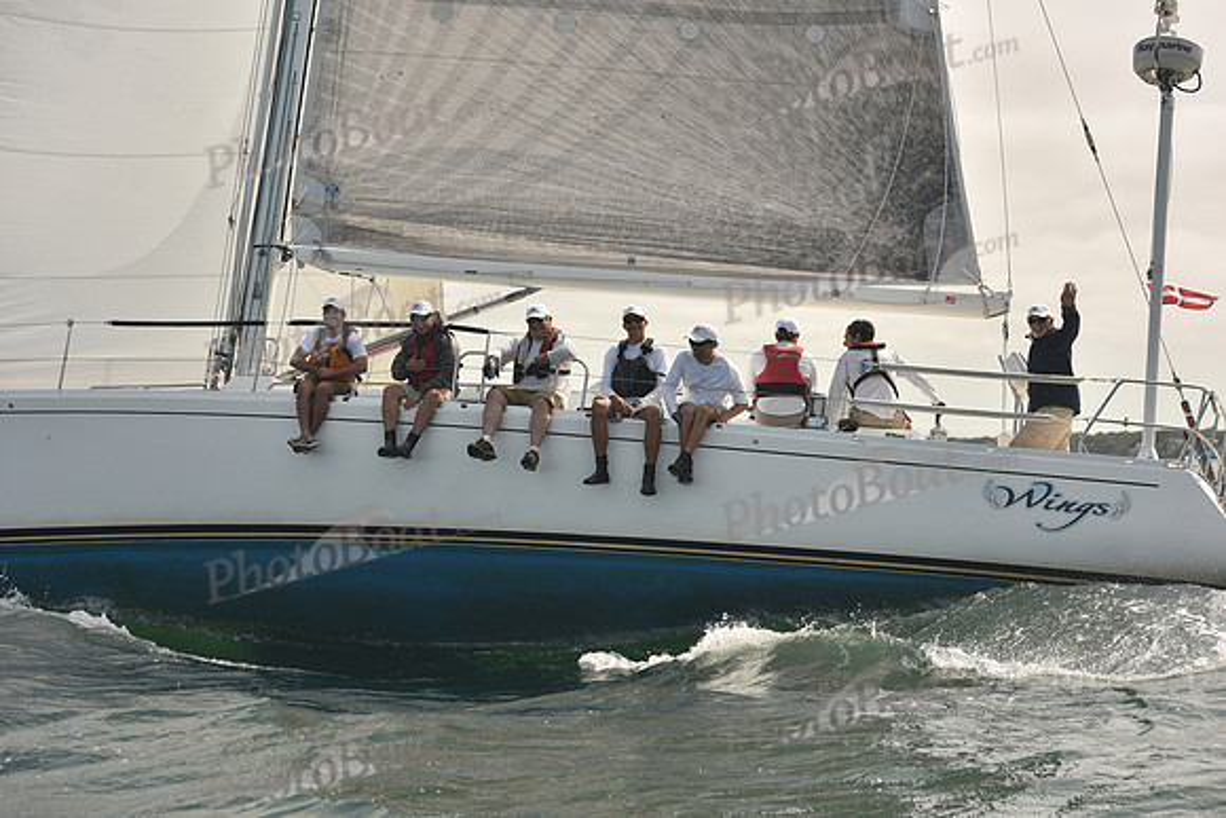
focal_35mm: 82
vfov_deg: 16.7
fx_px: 2793
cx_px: 613
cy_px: 409
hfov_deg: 24.8
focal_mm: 82
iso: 320
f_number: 5.6
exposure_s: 1/1000
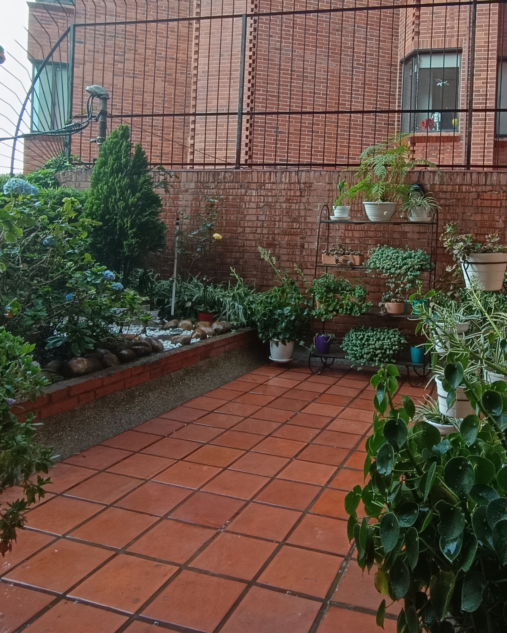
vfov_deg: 60.1
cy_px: 260
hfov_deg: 49.1
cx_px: 337
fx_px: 544
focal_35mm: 29
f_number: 2.2
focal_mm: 1.66
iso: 110
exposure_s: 1/120
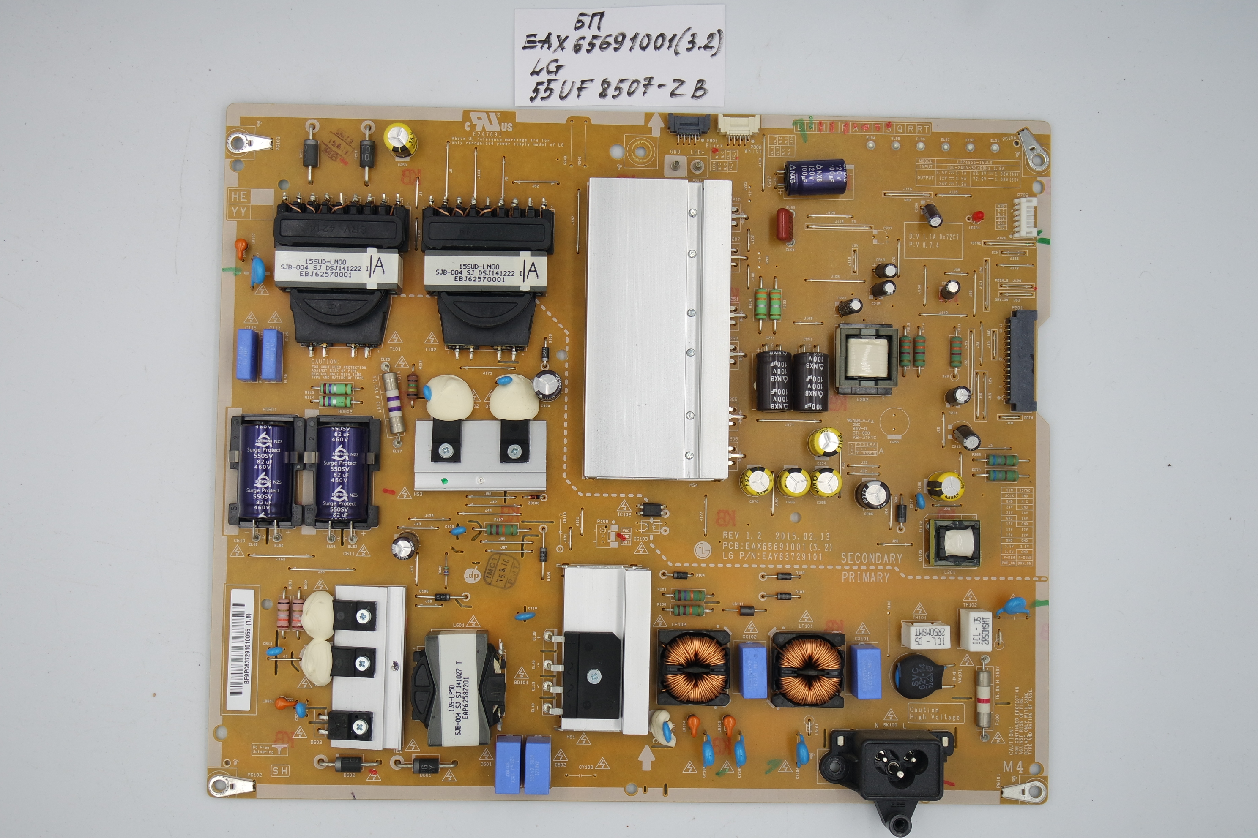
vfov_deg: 31.2
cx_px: 629
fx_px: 1502
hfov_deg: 45.4
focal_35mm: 43
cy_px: 419
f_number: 4.5
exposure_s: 1/125
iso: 160
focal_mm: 16
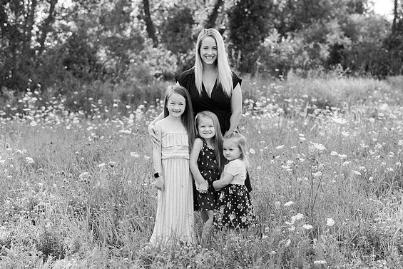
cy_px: 133
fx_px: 1008
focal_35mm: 90
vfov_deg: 15.2
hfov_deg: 22.6
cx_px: 219
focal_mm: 72
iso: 250
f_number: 4.5
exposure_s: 1/800
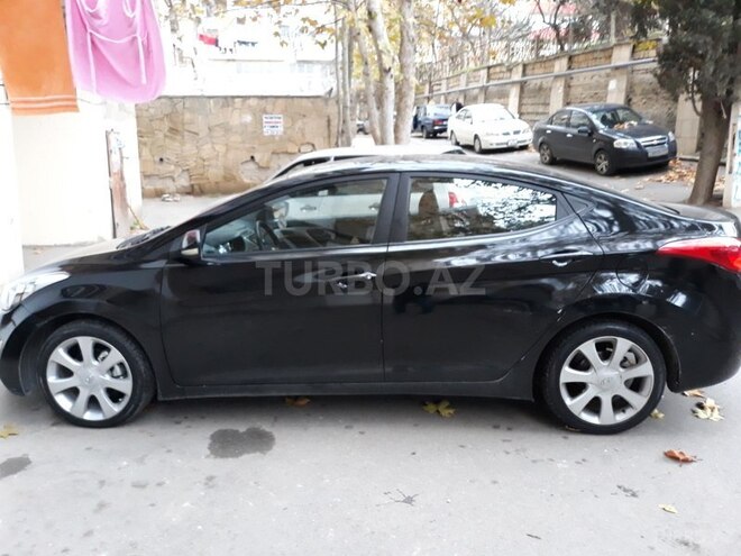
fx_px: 578
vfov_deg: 51.4
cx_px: 370
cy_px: 278
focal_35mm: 27
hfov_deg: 65.3
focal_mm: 3.71
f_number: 1.7
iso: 320
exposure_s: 1/25
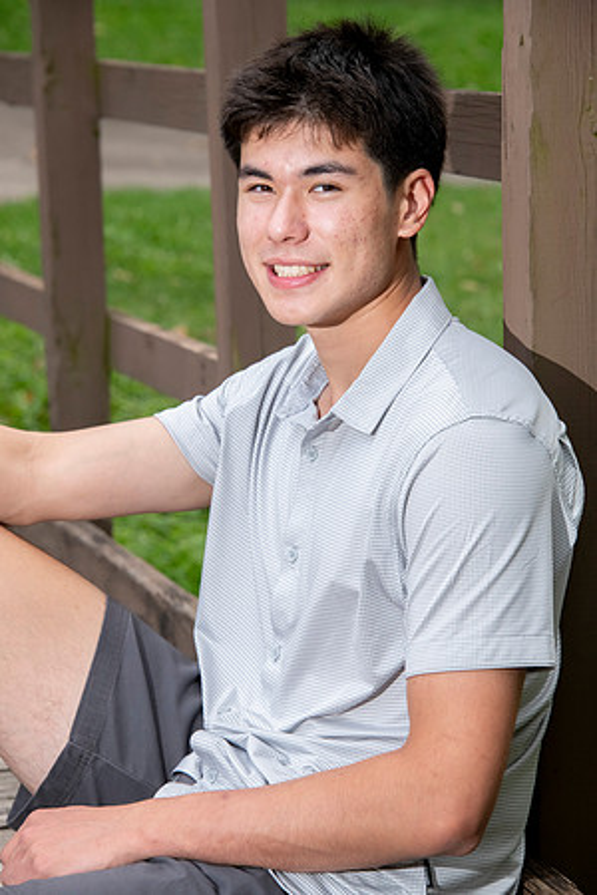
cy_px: 448
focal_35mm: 170
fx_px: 4228
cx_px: 298
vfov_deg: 12.1
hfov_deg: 8.1
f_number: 9
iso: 2000
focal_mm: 170
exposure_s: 1/160
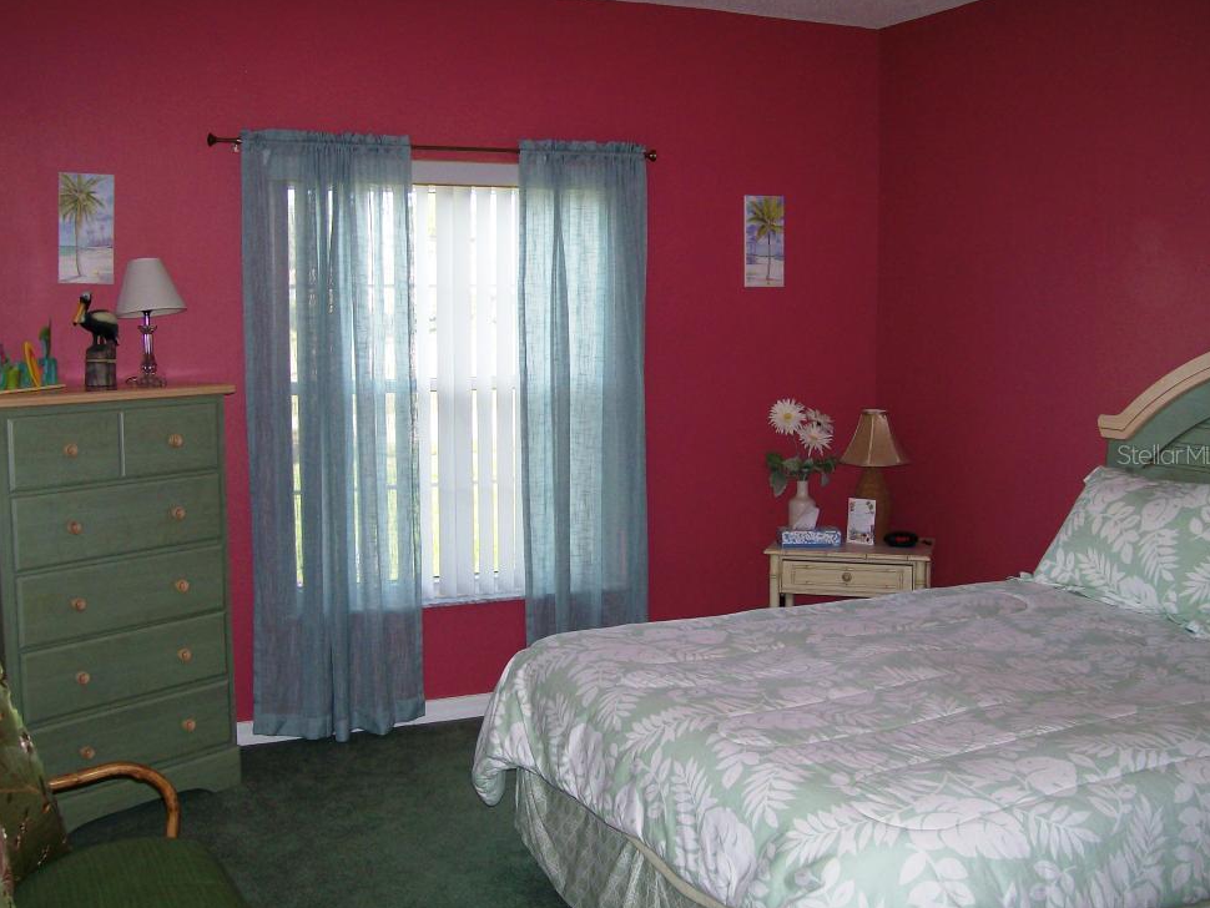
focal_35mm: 38
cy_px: 454
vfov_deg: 37.7
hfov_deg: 49.0
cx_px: 596
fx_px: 1329
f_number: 2.7
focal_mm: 6
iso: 80
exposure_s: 1/64
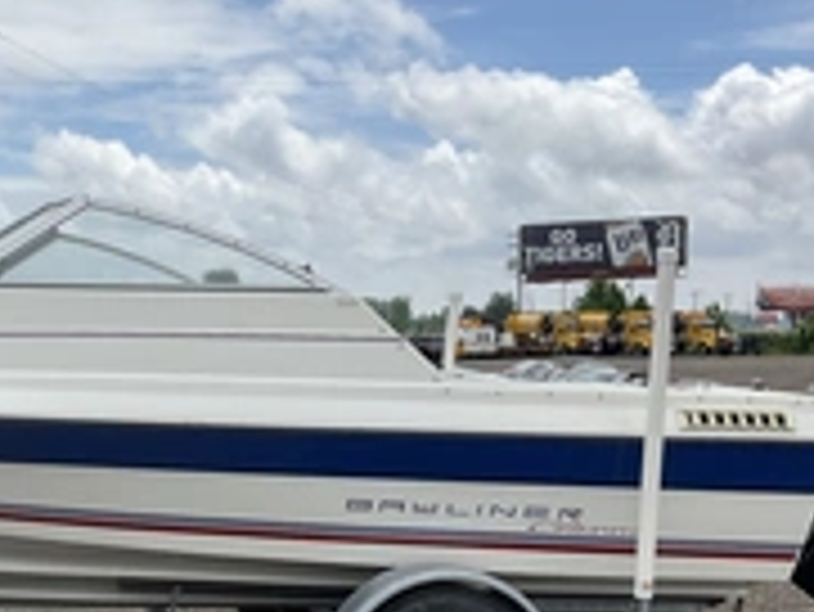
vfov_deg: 22.6
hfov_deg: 29.3
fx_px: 1506
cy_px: 500
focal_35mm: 64
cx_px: 121
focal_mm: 3
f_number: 1.8
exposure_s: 1/2959
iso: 25
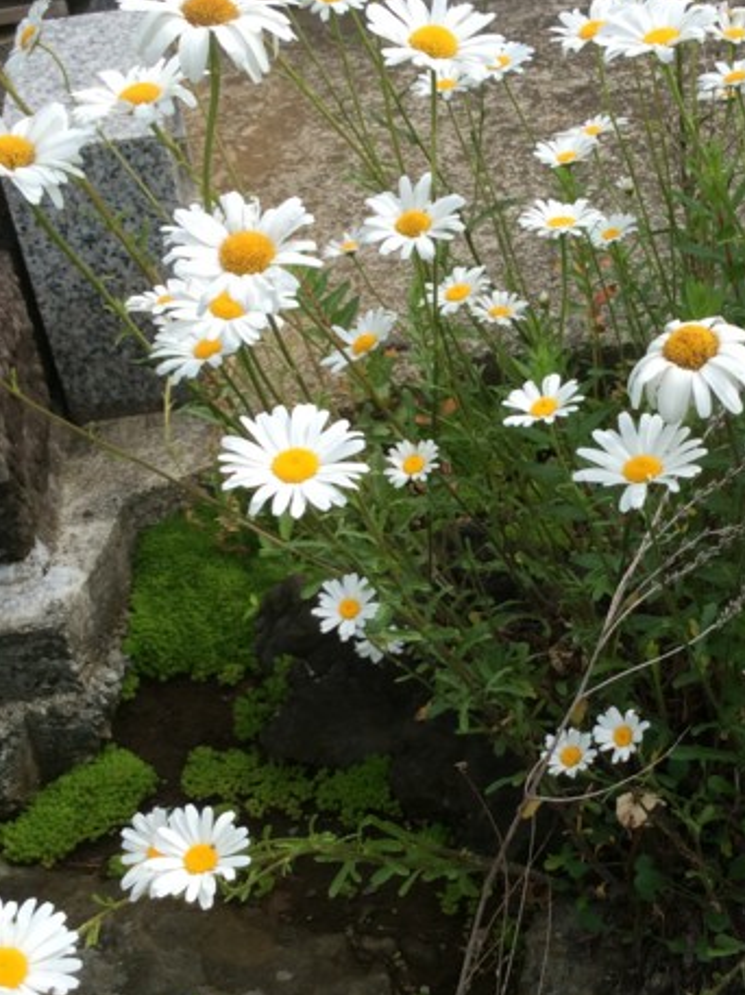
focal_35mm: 56
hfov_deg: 25.8
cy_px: 566
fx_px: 1609
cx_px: 529
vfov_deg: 34.3
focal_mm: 3.3
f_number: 2.4
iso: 32
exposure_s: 1/841
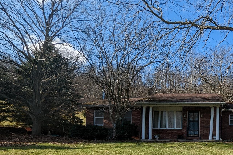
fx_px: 175
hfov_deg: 58.9
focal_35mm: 27
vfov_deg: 45.2
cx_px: 204
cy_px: 127
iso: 48
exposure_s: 1/861
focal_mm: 1.95
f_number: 2.2
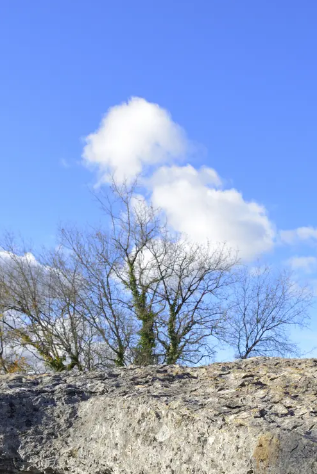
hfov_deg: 37.0
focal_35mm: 34
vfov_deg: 45.0
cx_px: 271
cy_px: 497
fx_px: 449
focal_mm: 14
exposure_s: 1/100
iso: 64
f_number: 8
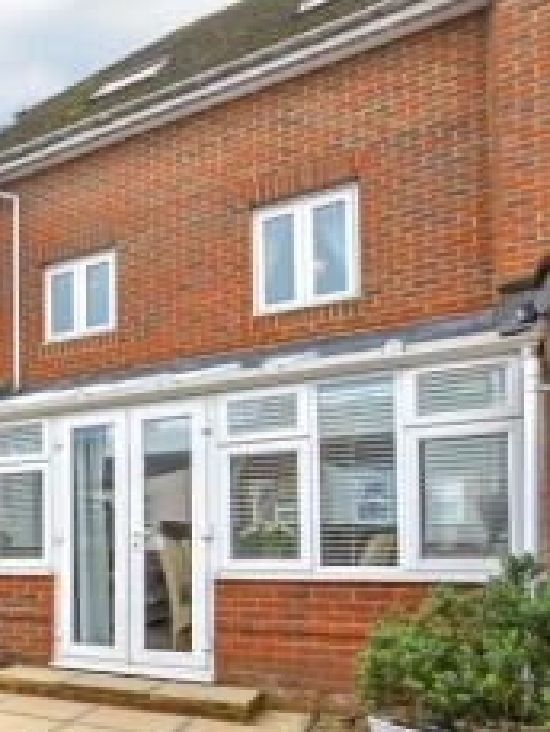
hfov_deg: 32.8
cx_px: -189
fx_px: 635
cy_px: 491
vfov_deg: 58.5
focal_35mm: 30
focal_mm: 10
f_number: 8
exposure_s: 1/160
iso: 320
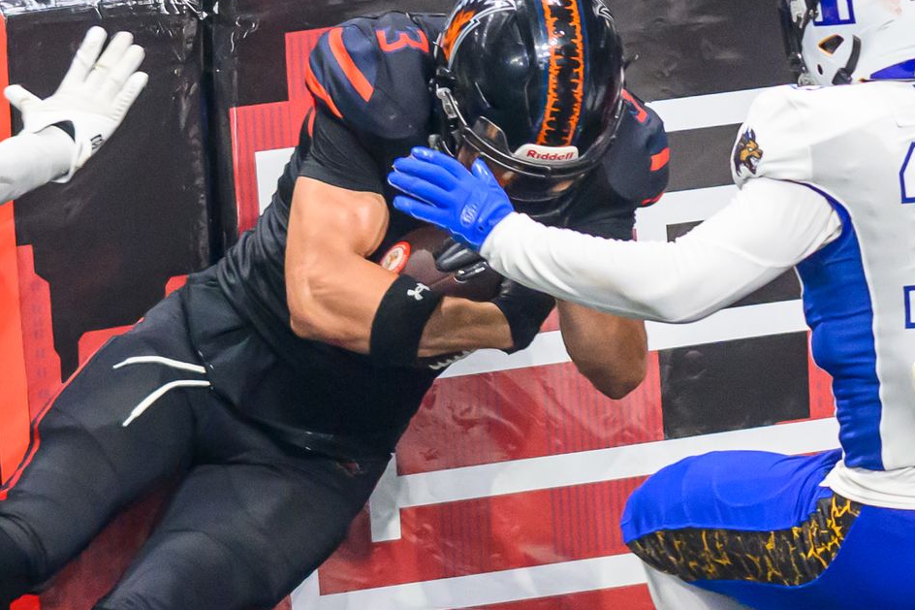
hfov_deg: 1.4
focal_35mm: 1432
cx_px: 132
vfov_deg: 1.0
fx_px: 36388
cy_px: 281
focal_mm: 300
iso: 3600
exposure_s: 1/1000
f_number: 2.8
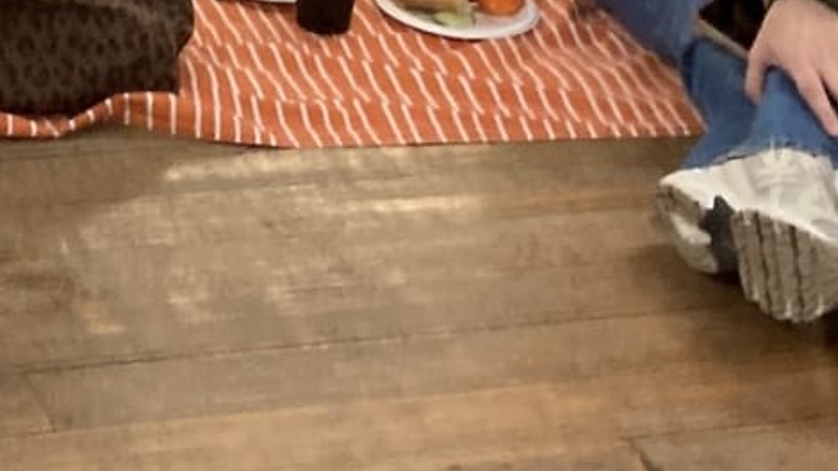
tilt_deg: -16.3
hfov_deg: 15.5
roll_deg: -3.1
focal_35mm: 133
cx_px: -185
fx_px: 2954
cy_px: -408
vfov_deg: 8.7
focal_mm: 3.99
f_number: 1.8
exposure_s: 1/50
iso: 250
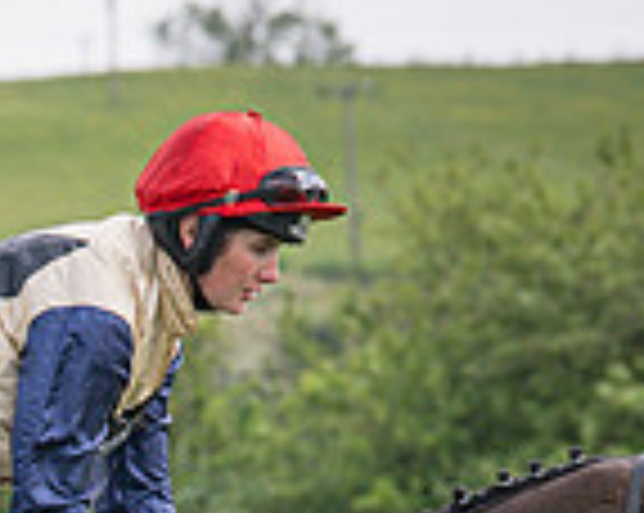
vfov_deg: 2.5
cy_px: 908
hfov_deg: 3.2
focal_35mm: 609
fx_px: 11592
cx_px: -557
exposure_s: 1/1600
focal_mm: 120
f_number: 5
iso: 400
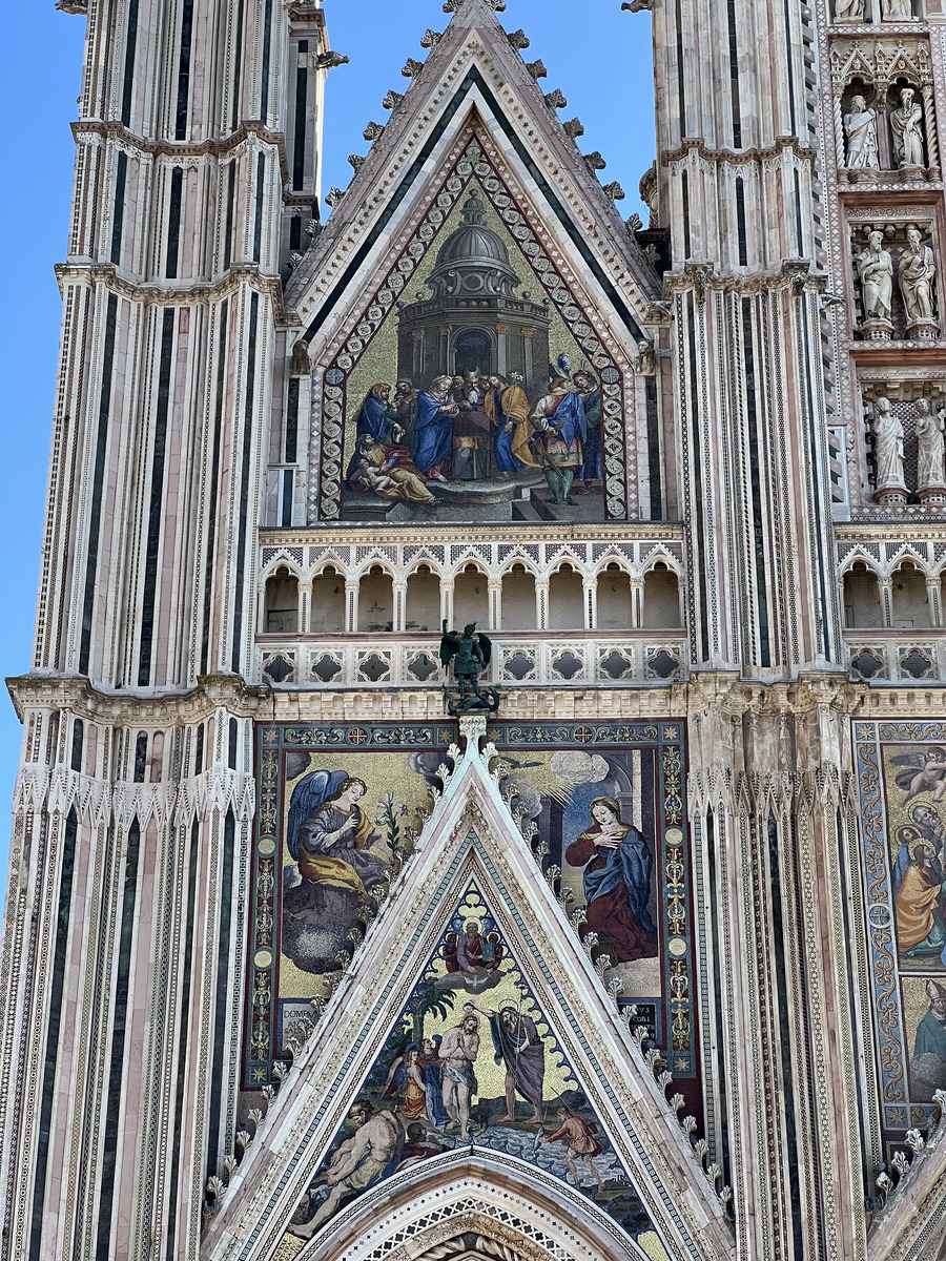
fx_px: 2806
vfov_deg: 25.3
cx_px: 473
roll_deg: -1.0
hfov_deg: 19.1
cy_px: 630
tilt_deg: +29.6
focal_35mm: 77
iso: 32
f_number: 2.8
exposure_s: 1/251
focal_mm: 9
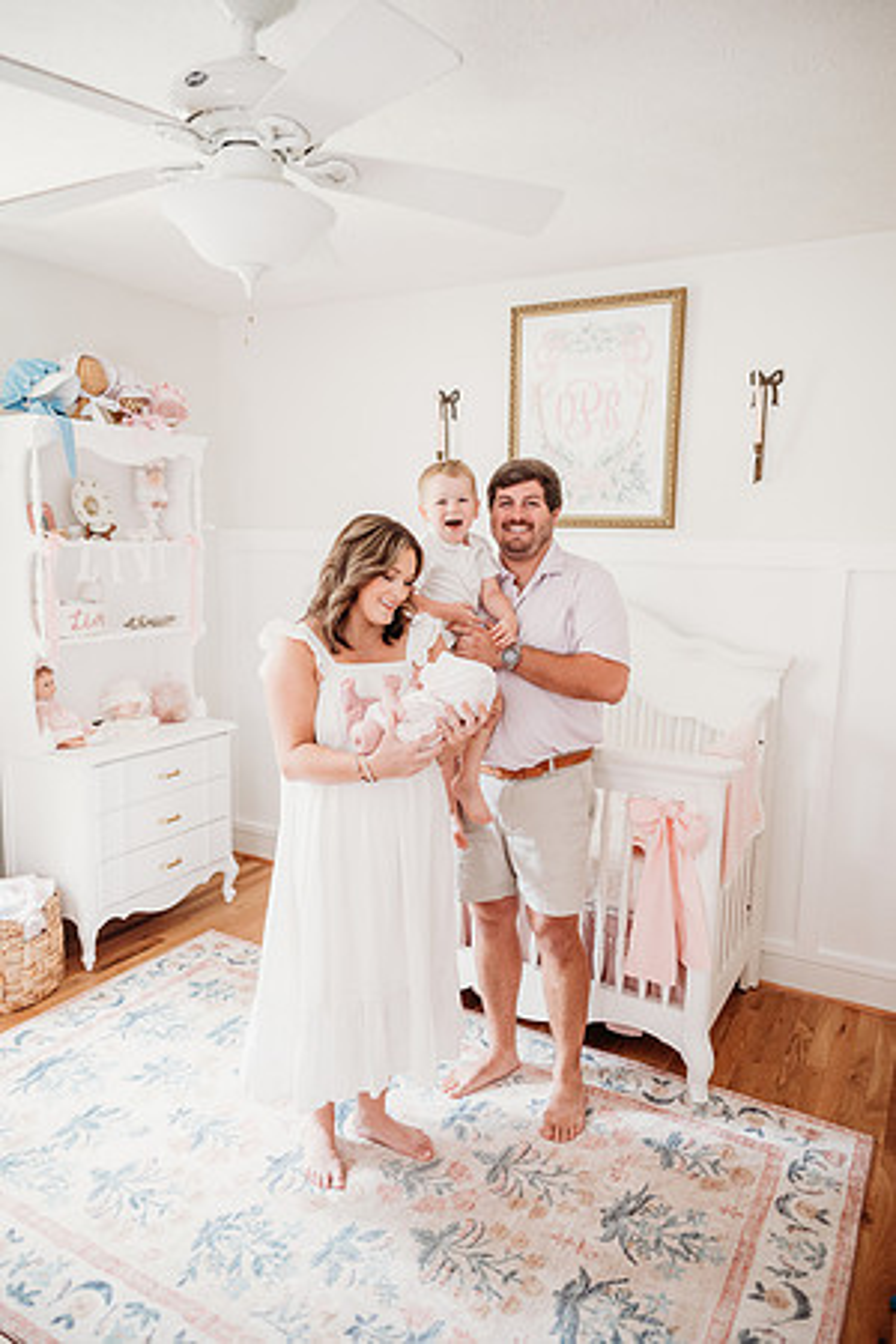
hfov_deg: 53.1
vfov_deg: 73.7
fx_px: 896
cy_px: 672
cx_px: 448
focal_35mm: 24
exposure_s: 1/200
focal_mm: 24
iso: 1600
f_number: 2.8
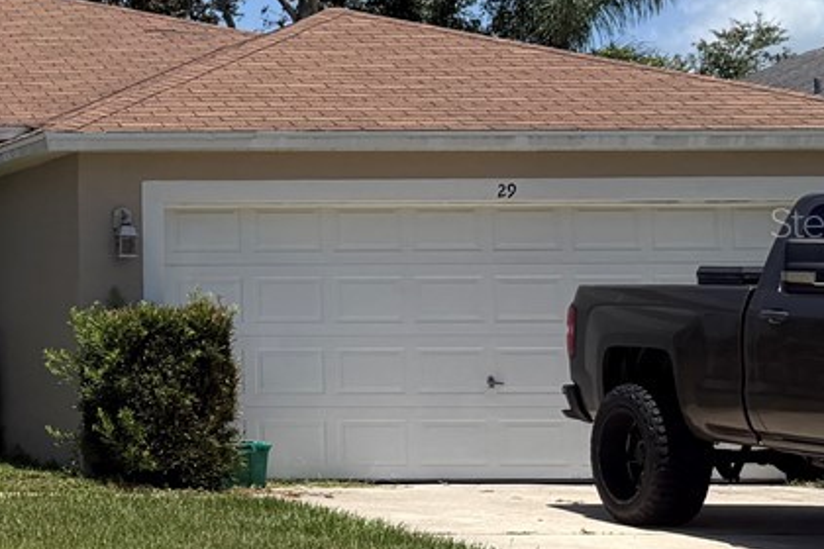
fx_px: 2174
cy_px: 222
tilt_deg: +2.0
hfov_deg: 17.7
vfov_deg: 14.4
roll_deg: +0.7
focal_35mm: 95
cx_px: -614
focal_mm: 6.76
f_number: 1.78
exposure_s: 1/6173
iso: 80
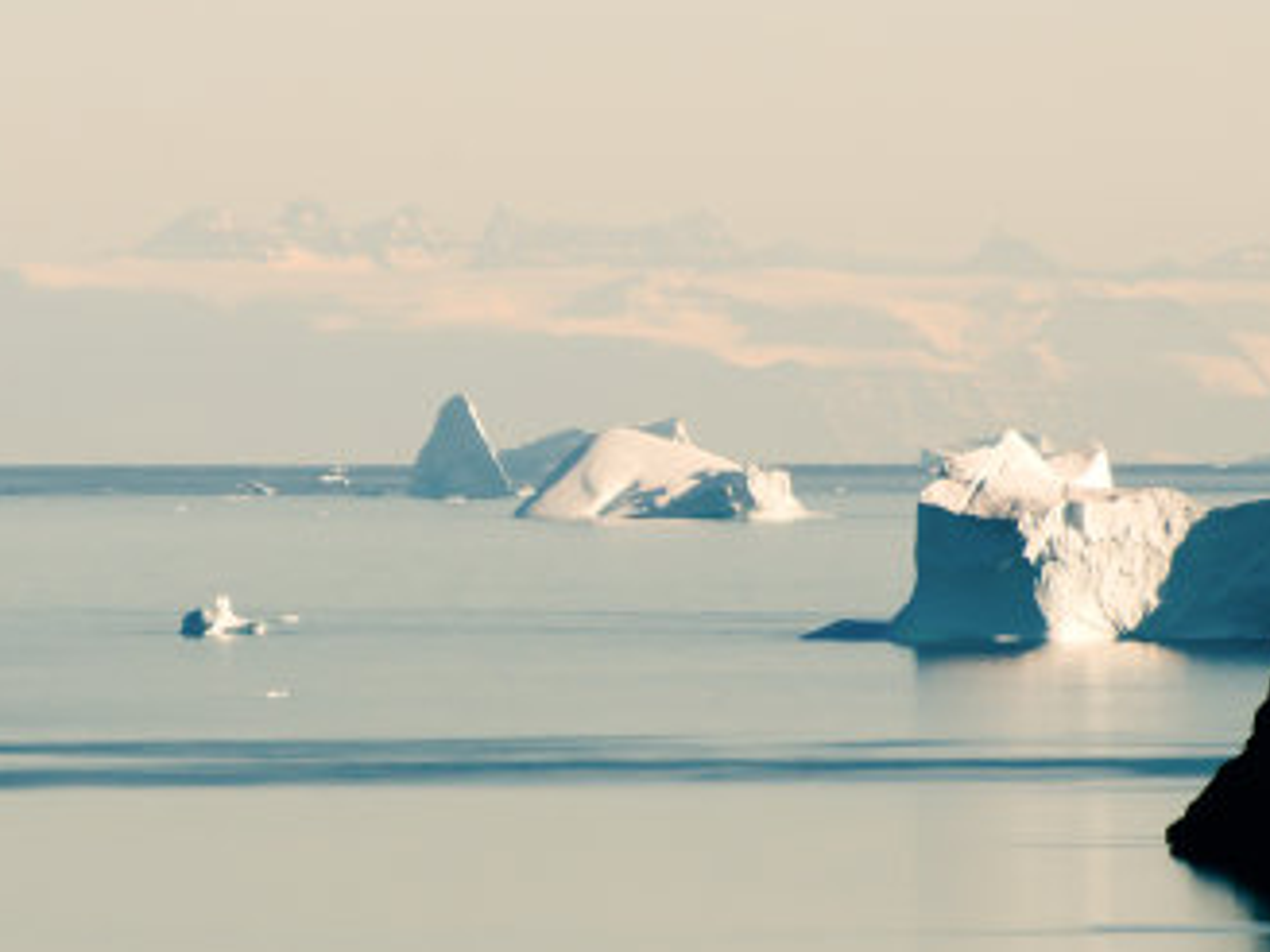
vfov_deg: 1.8
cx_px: 492
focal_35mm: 806
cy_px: 646
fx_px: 29571
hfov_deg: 2.5
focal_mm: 300
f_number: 8
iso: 200
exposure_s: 1/1000
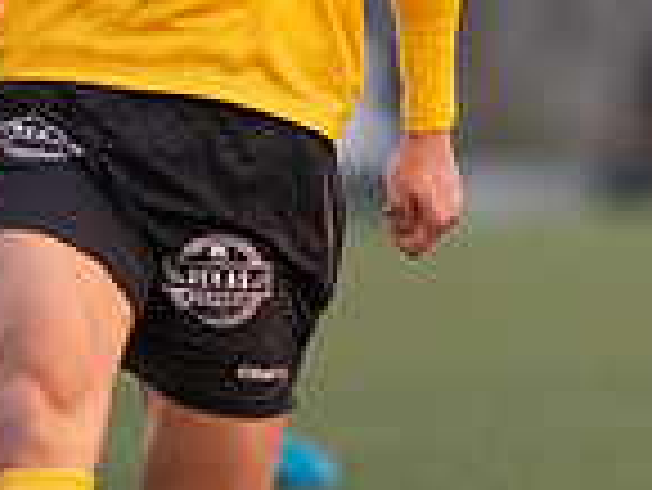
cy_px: 72
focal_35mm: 1155
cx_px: 1093
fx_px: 21773
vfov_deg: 1.3
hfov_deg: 1.7
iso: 4000
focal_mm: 300
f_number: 3.2
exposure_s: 1/1000
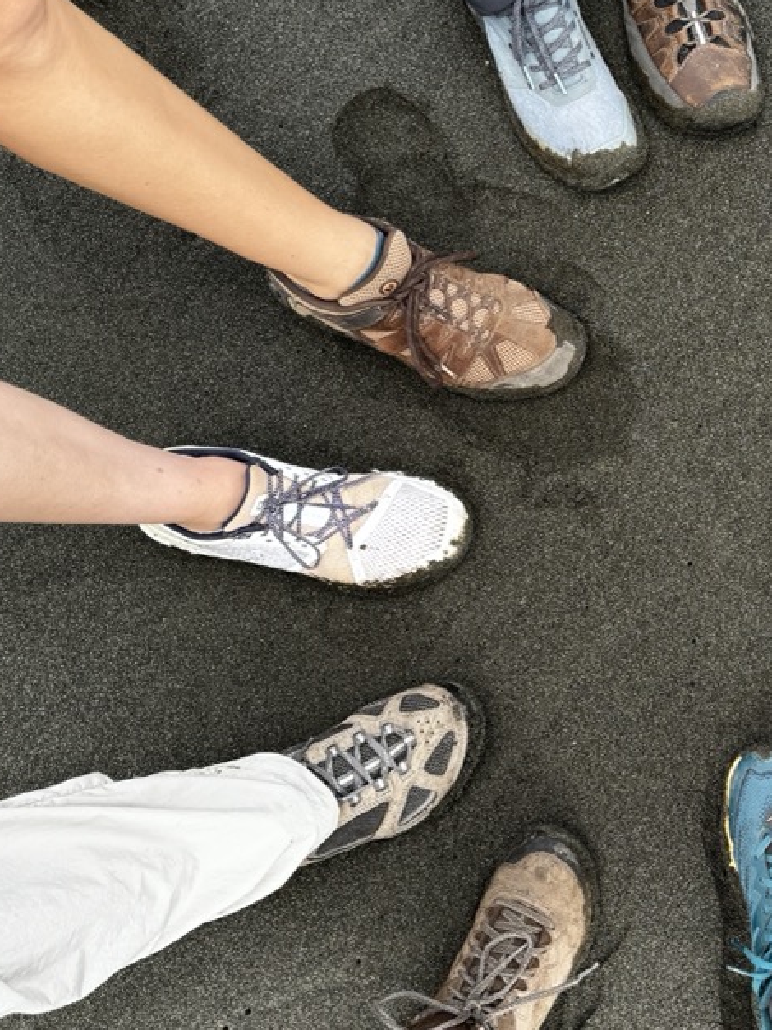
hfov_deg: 28.0
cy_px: 452
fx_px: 1458
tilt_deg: -82.7
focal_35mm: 49
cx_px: 765
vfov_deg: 38.9
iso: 80
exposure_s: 1/436
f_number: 1.78
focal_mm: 6.86
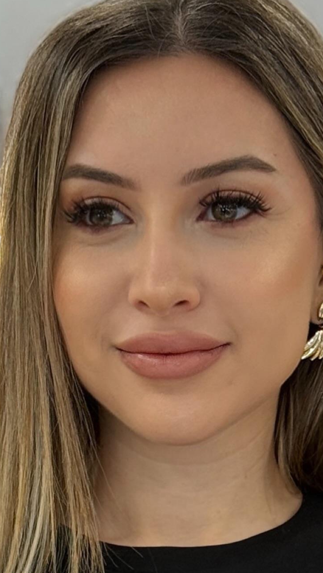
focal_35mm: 163
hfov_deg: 7.4
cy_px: 848
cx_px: 218
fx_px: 2482
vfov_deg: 12.6
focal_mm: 6.76
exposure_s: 1/50
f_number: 1.78
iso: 50
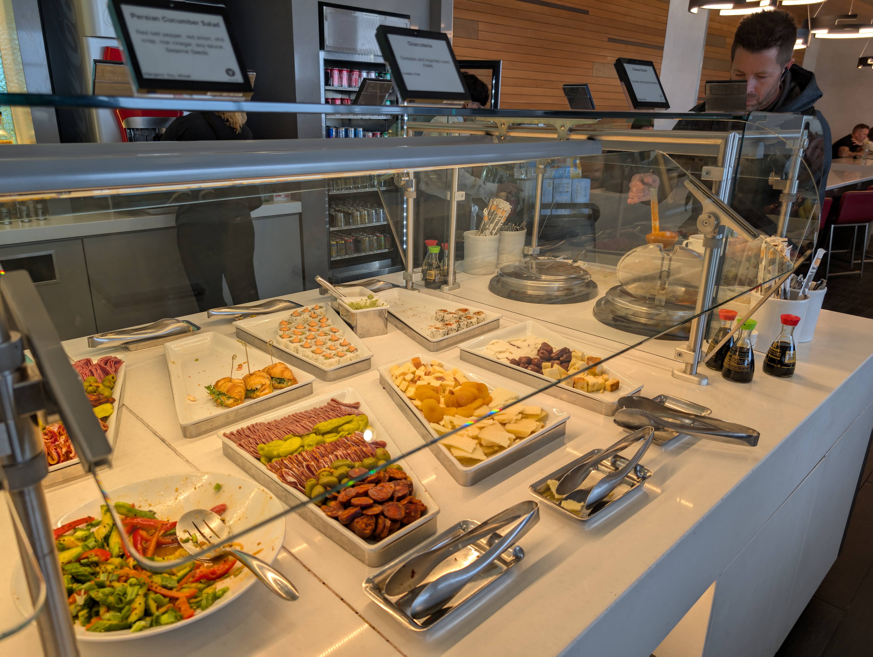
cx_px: 436
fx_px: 606
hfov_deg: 71.5
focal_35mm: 24
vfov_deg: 56.9
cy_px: 328
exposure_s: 1/120
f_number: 1.68
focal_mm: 6.9
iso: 34
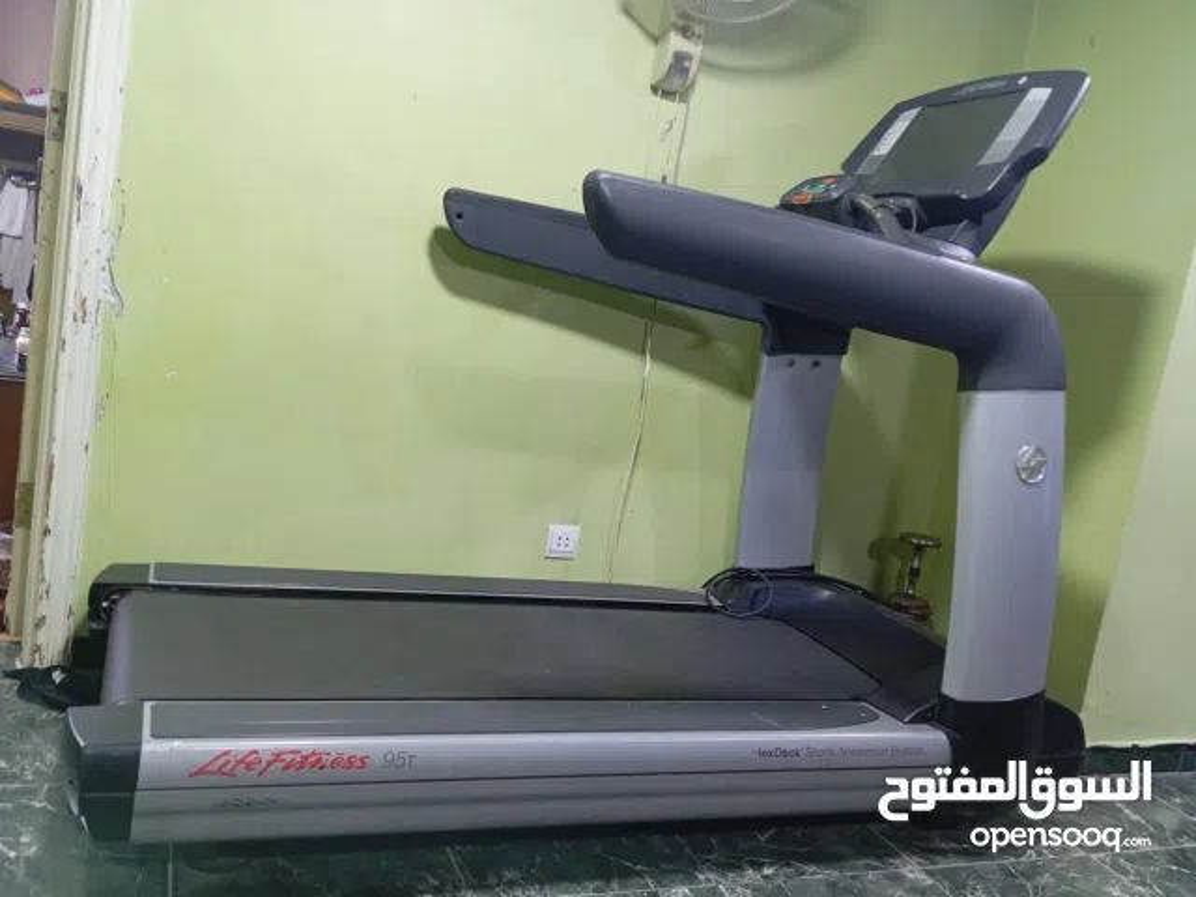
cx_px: 598
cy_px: 448
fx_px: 967
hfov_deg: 63.4
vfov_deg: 49.7
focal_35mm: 28
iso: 211
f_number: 1.8
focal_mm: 4.25
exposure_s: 1/33.3
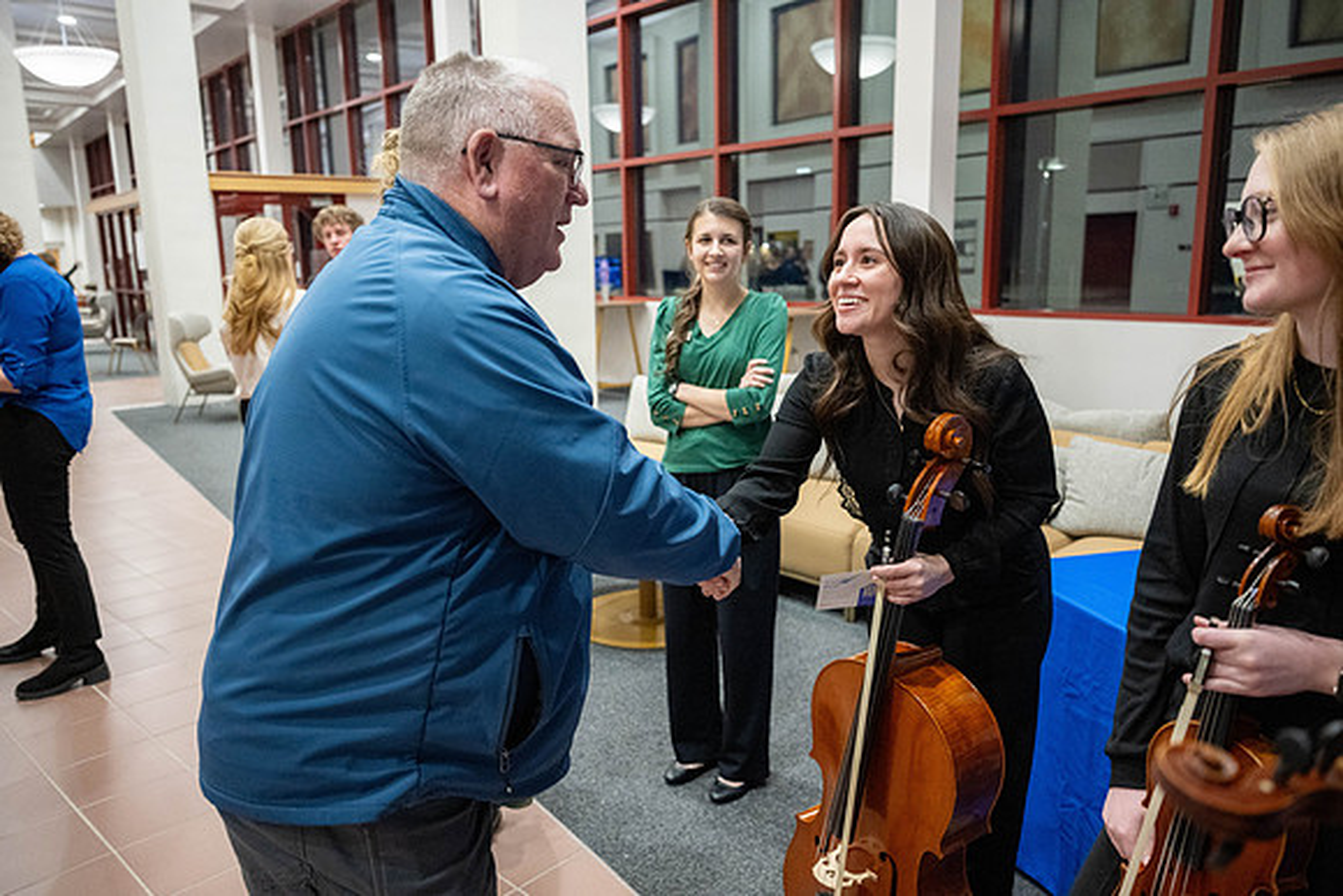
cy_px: 448
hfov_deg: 71.5
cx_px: 672
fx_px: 933
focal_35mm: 25
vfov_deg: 51.3
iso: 4000
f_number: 2.8
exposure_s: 1/250
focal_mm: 25
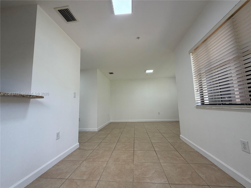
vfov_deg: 85.7
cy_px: 94
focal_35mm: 14
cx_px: 126
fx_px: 102
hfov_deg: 102.1
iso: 125
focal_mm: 2.22
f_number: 2.2
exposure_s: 1/121
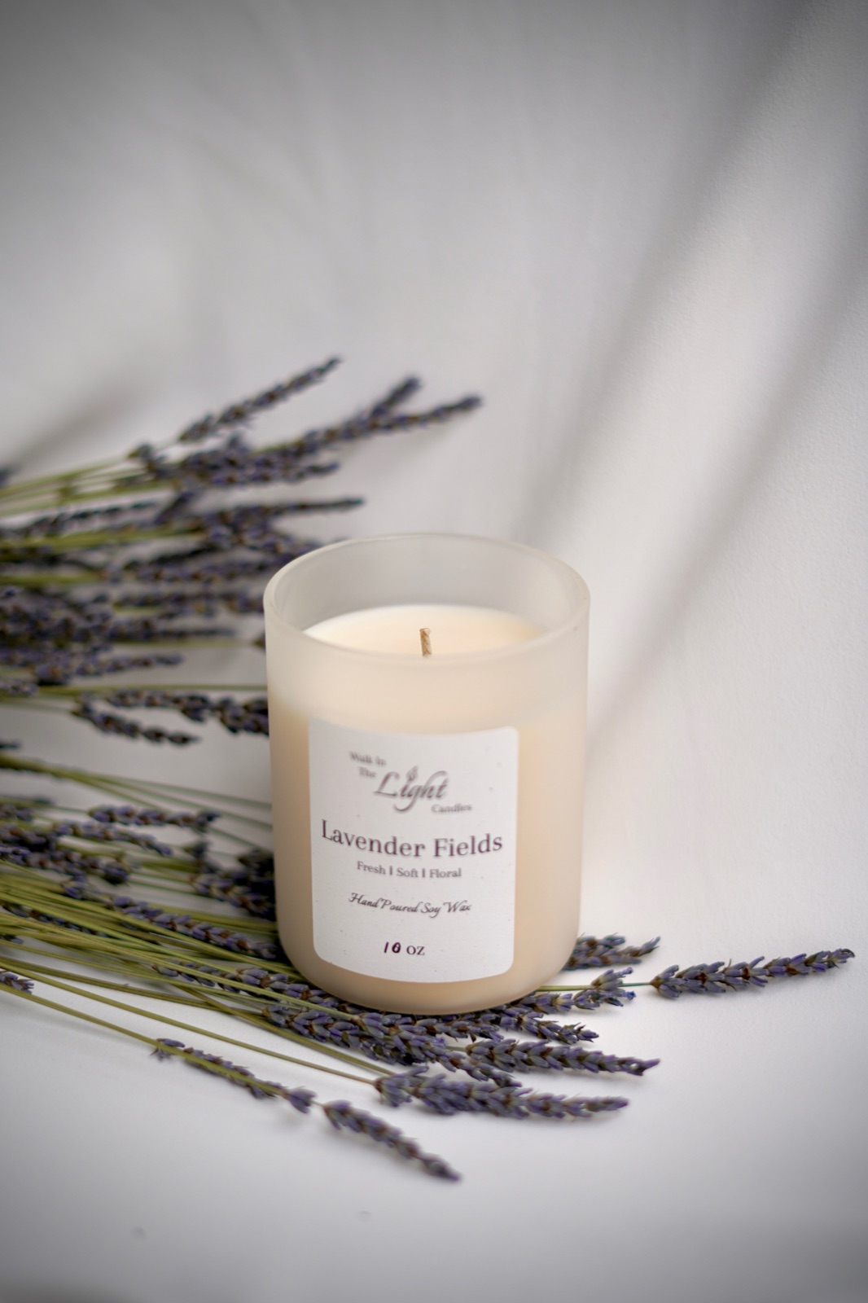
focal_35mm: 50
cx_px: 434
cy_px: 652
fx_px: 1809
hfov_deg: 27.0
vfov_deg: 39.6
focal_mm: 50
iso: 160
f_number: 2.2
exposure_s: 1/1000
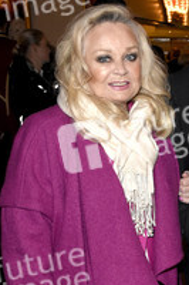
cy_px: 211
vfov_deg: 27.7
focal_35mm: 72
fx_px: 568
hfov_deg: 18.6
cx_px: 172
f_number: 6.3
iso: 2500
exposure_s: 1/125
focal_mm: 24
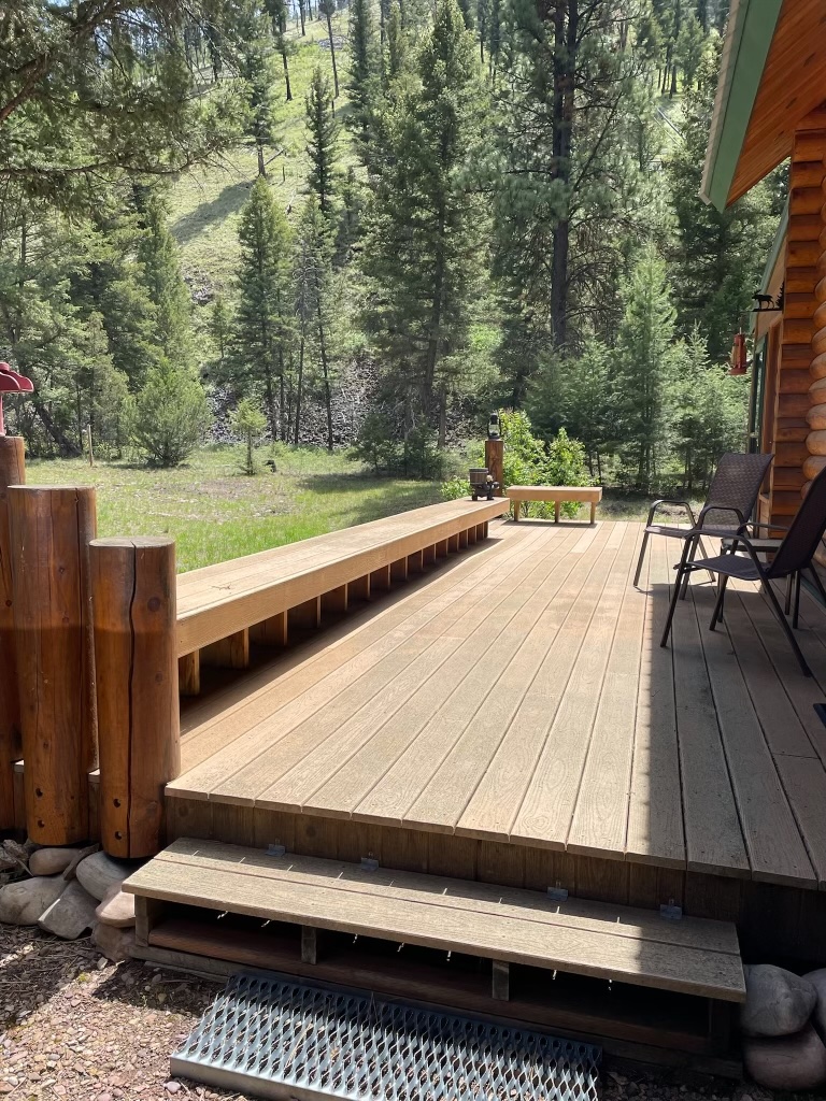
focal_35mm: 26
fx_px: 827
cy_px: 550
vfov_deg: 67.3
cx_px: 413
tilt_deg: -6.3
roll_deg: -0.3
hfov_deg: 53.1
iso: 32
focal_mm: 4.2
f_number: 1.6
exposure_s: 1/2212
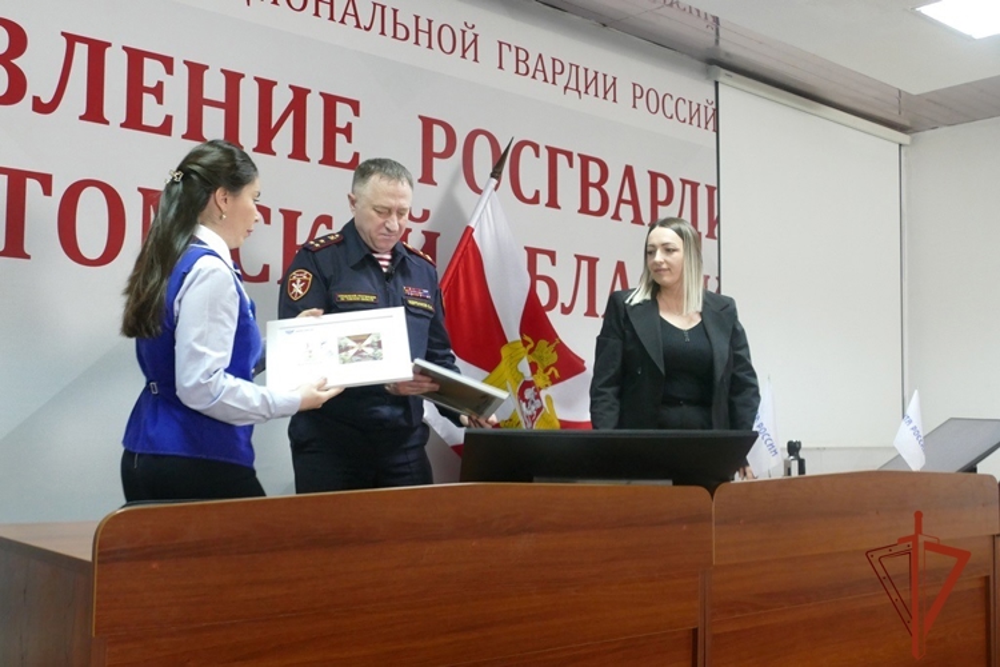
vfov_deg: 31.9
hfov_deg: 46.4
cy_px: 334
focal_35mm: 42
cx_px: 500
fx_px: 1167
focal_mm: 15.26
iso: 1600
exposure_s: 1/60
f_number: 3.2
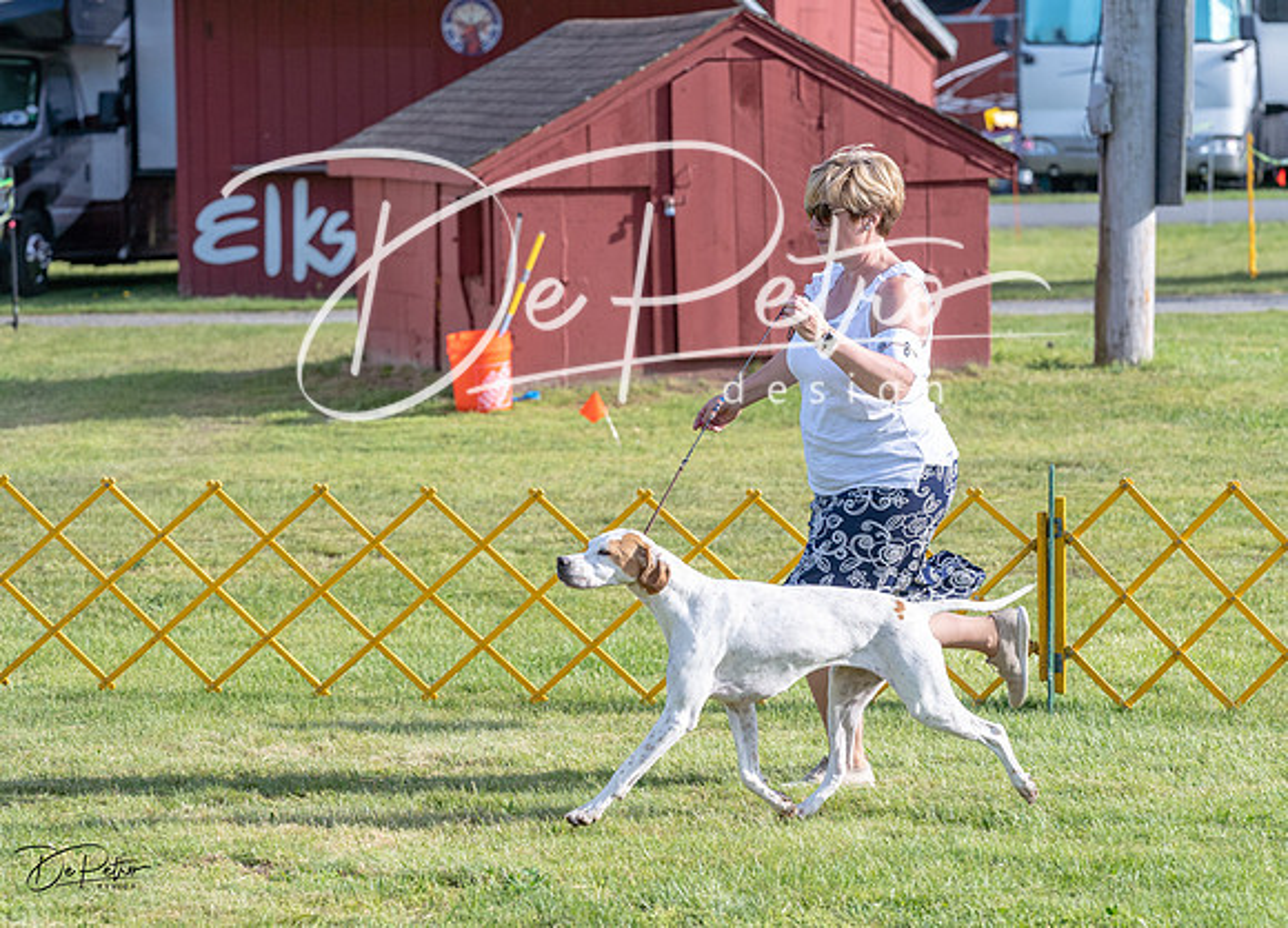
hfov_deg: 12.1
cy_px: 450
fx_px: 6098
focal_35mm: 166
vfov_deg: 8.7
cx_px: 629
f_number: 5.6
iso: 400
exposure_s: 1/1250
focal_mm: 130
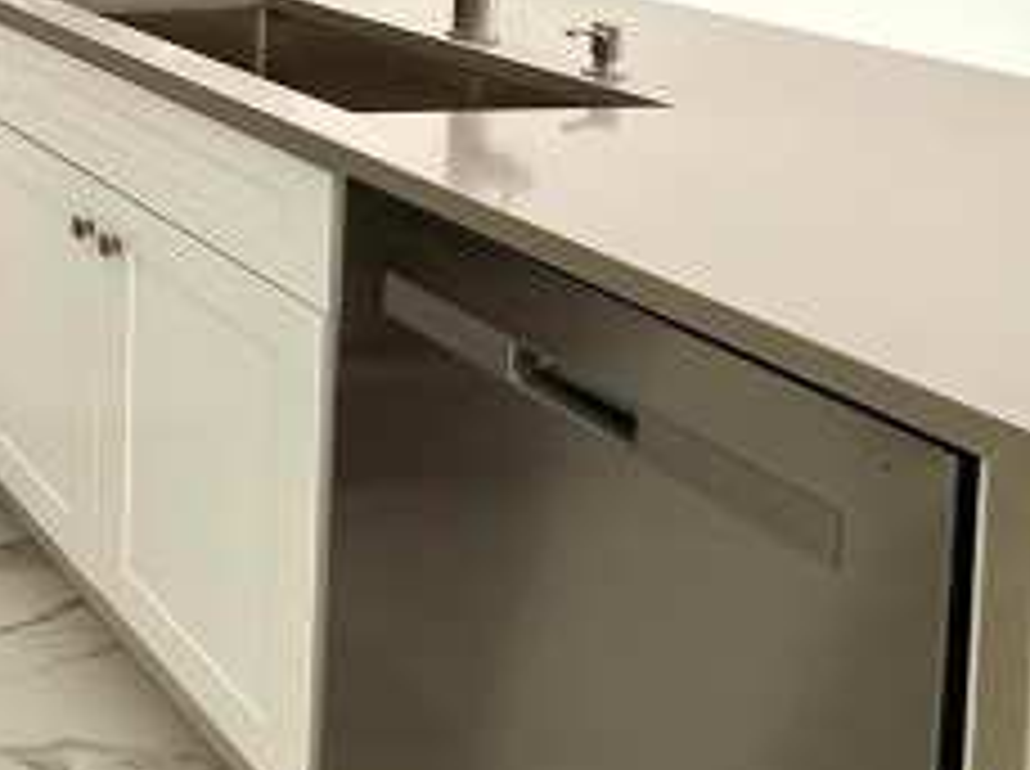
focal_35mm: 49
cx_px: -513
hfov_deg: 27.3
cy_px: -189
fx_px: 1456
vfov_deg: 26.0
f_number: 2.2
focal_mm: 2.22
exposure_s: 1/99
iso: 64
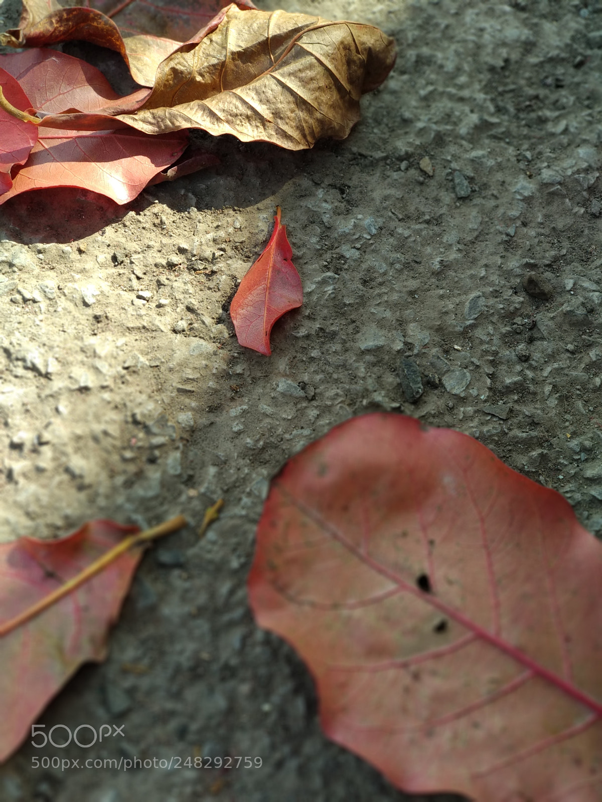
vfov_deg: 36.8
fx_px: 1206
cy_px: 401
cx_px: 301
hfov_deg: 28.0
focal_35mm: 52
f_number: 2.6
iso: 100
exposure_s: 1/127
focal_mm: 5.99
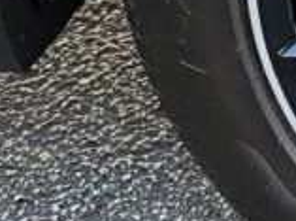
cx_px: 688
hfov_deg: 10.9
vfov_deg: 8.8
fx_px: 1339
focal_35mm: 157
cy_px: -238
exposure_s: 1/219
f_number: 1.78
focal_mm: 6.76
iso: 200
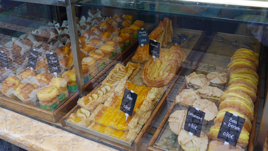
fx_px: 270
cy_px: 57
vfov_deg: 31.1
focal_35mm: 38
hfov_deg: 52.8
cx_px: 134
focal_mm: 17
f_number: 4.5
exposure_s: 1/160
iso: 200
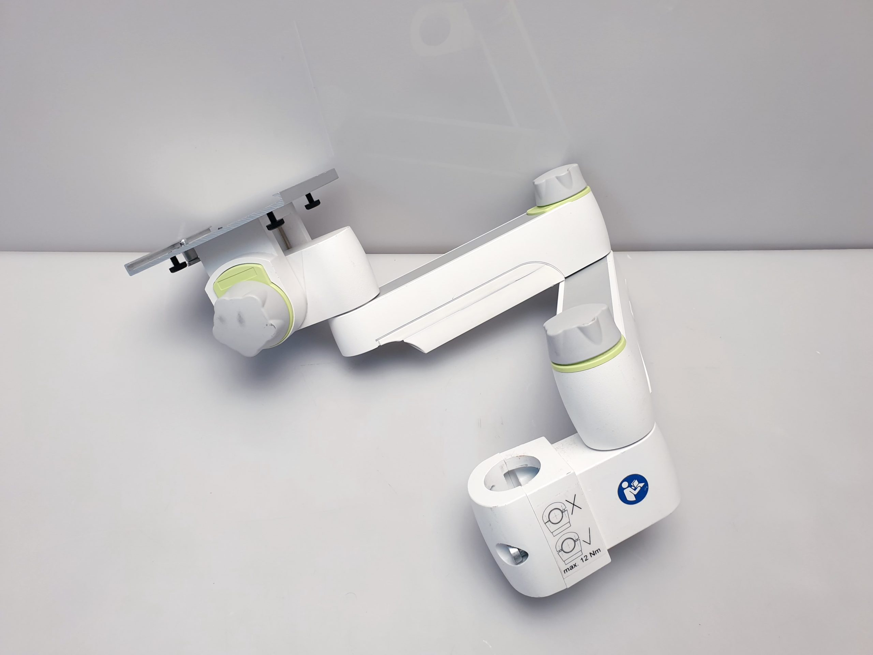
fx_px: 656
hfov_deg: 67.3
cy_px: 328
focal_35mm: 26
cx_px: 436
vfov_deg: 53.1
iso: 100
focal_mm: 4.3
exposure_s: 1/100
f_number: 2.4
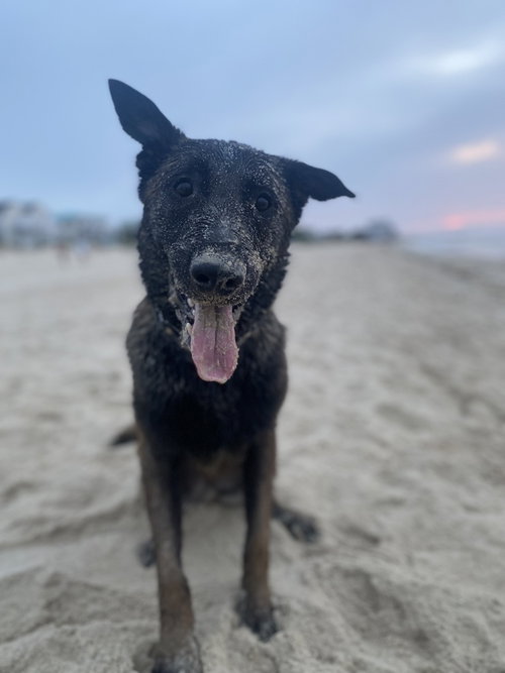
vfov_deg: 67.3
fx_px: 506
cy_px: 336
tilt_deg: -8.1
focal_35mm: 26
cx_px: 252
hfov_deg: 53.0
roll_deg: +4.7
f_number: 1.8
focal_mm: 4.25
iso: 125
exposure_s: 1/60
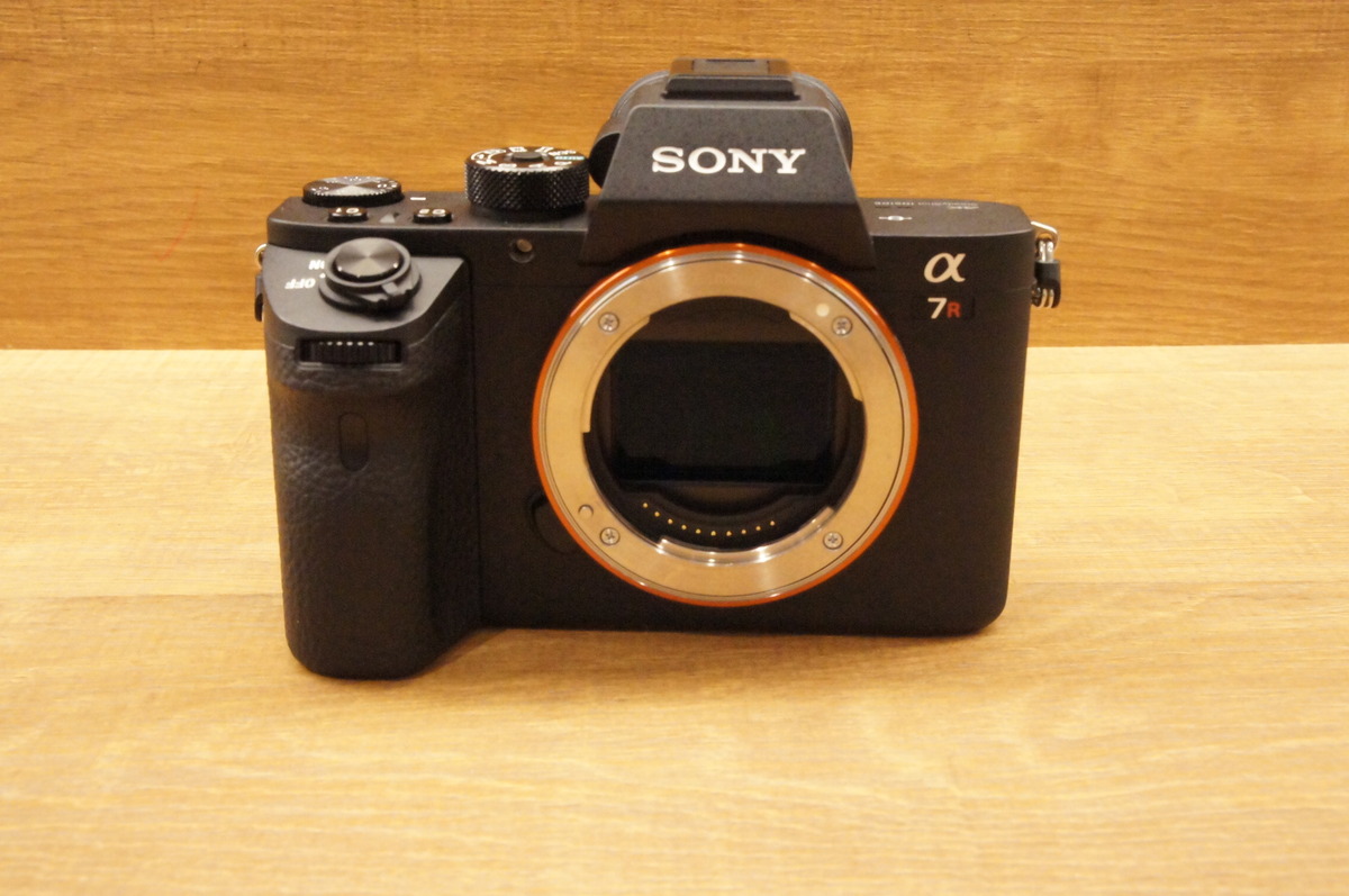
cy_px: 448
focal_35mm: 45
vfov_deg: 29.8
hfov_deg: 43.7
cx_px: 674
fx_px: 1684
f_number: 13
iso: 6400
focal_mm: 30
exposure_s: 1/80
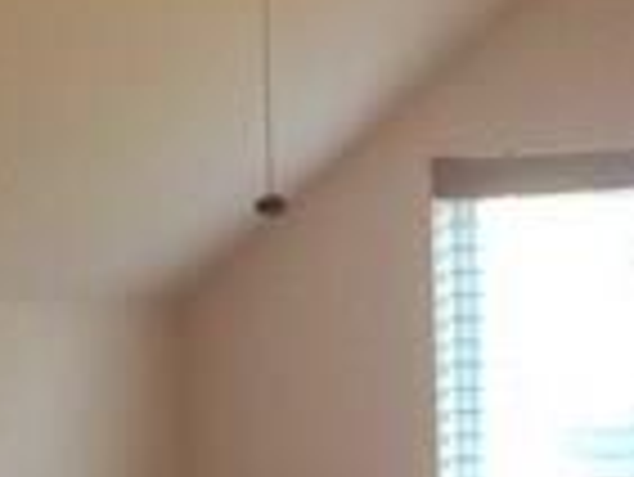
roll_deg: +1.5
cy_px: 914
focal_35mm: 211
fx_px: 3868
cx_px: 522
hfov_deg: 9.3
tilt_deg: -6.2
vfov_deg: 6.8
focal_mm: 4.15
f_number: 2.2
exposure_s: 1/30
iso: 64
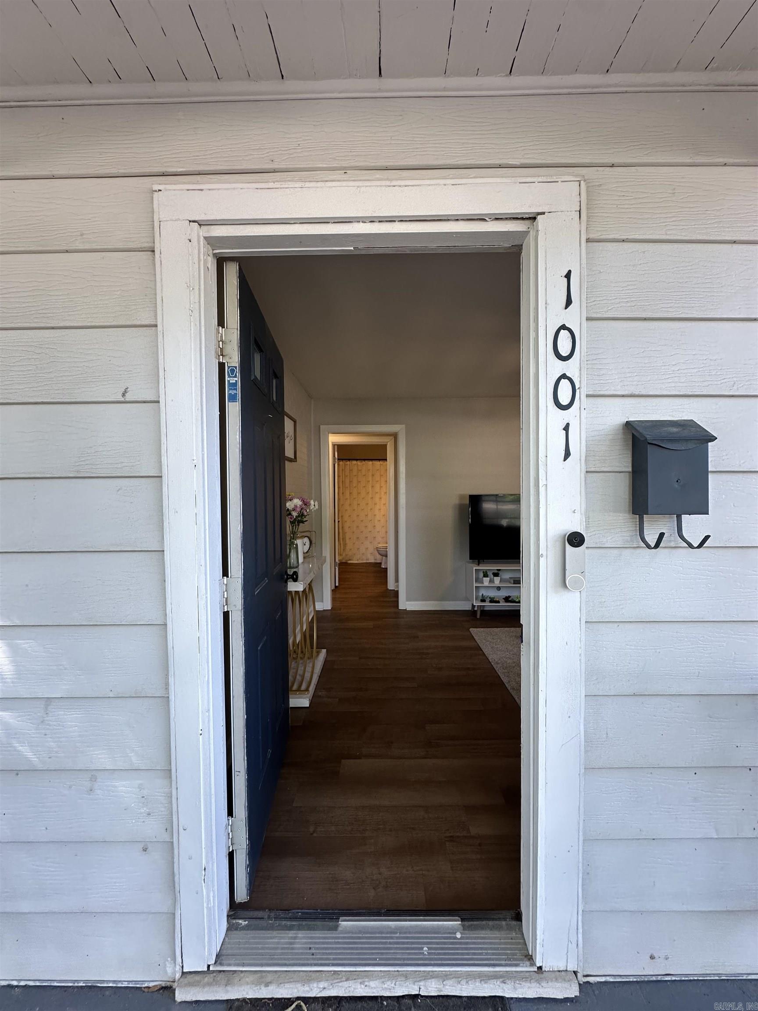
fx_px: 409
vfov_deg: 102.1
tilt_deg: -1.8
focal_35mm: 14
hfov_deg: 85.7
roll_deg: +0.4
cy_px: 506
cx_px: 379
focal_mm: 2.22
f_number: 2.2
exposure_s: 1/120
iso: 200
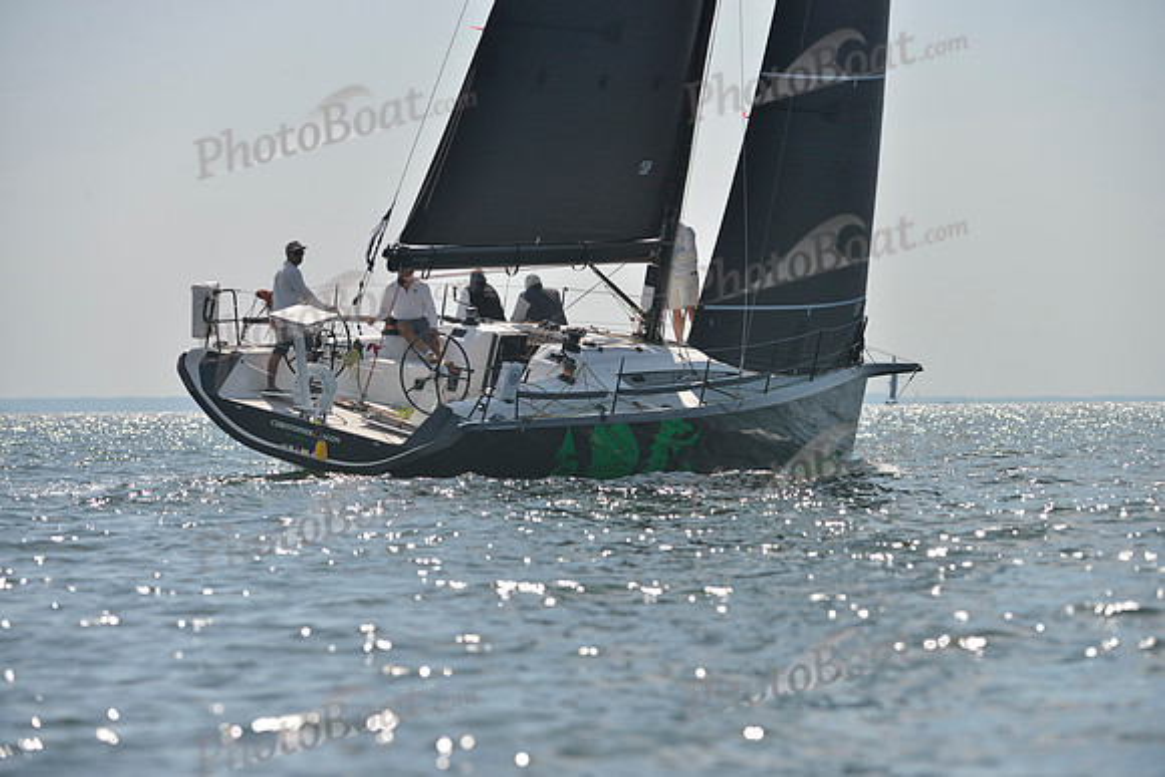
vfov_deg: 6.9
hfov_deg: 10.3
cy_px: 388
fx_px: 6473
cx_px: 582
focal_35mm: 200
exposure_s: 1/2500
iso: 280
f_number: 5.6
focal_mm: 200
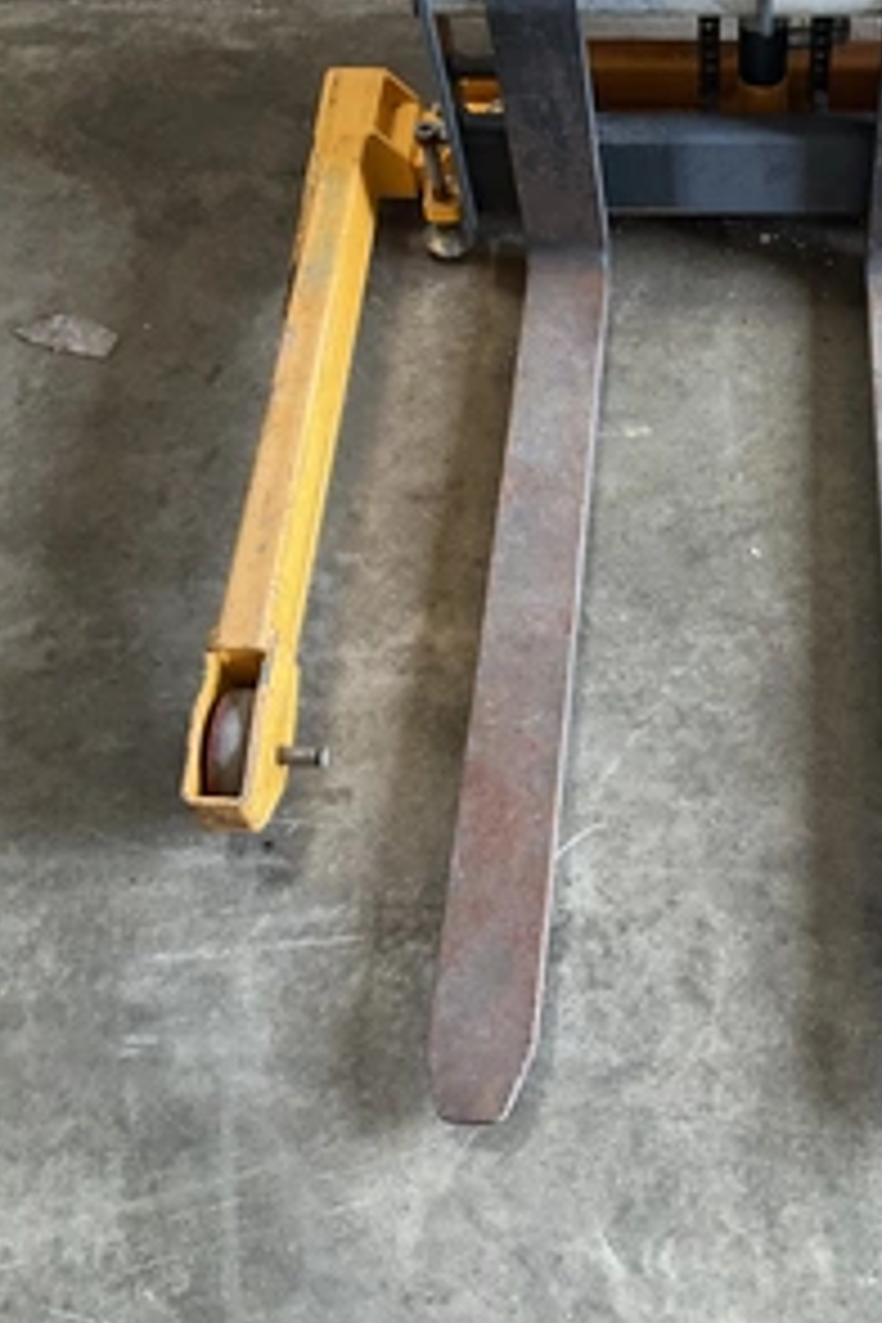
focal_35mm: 41
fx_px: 1507
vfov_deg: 47.4
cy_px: 652
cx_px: 738
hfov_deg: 31.6
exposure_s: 1/94
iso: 64
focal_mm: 3
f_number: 1.8
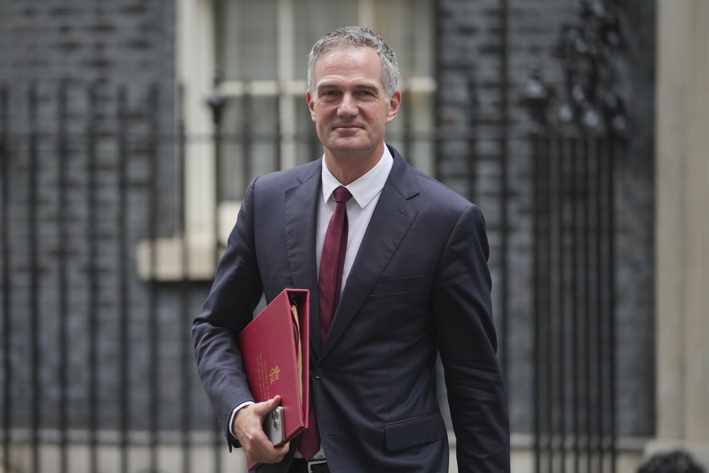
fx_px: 3131
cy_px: 236
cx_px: 354
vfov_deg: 8.6
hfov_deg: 12.9
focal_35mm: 159
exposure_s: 1/1600
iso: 1600
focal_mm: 159
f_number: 2.8
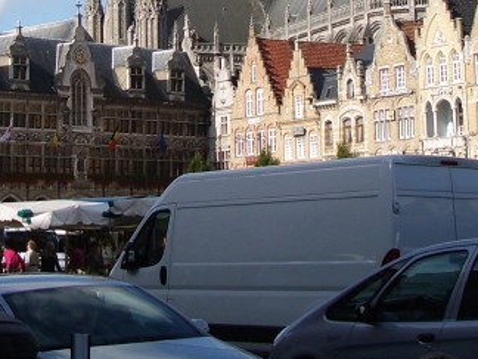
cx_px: 64
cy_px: -87
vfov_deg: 13.4
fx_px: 1478
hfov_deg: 18.1
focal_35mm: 107
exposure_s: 1/500
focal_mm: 6.8
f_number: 4.6
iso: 80
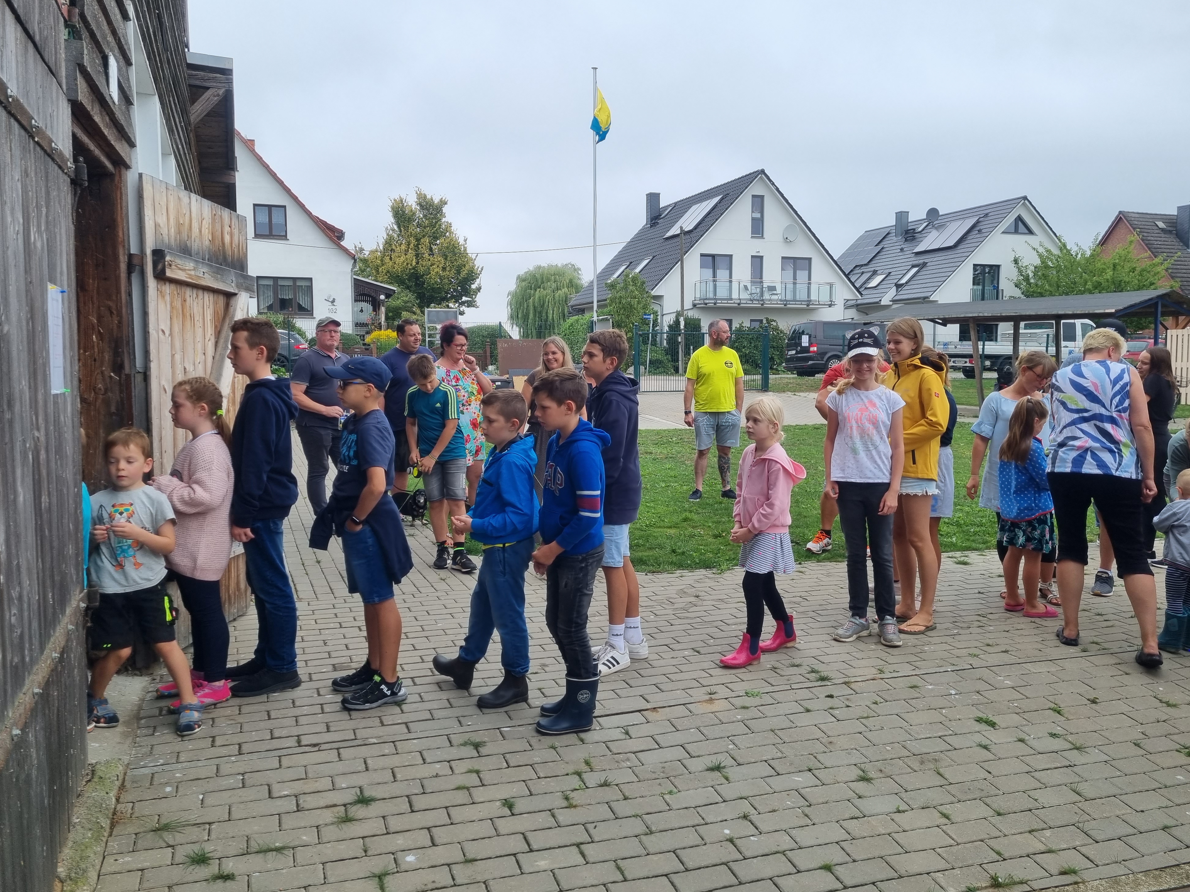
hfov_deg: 65.3
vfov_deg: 51.3
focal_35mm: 27
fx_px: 928
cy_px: 433
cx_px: 598
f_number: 1.8
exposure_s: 1/654
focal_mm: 5.4
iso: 50
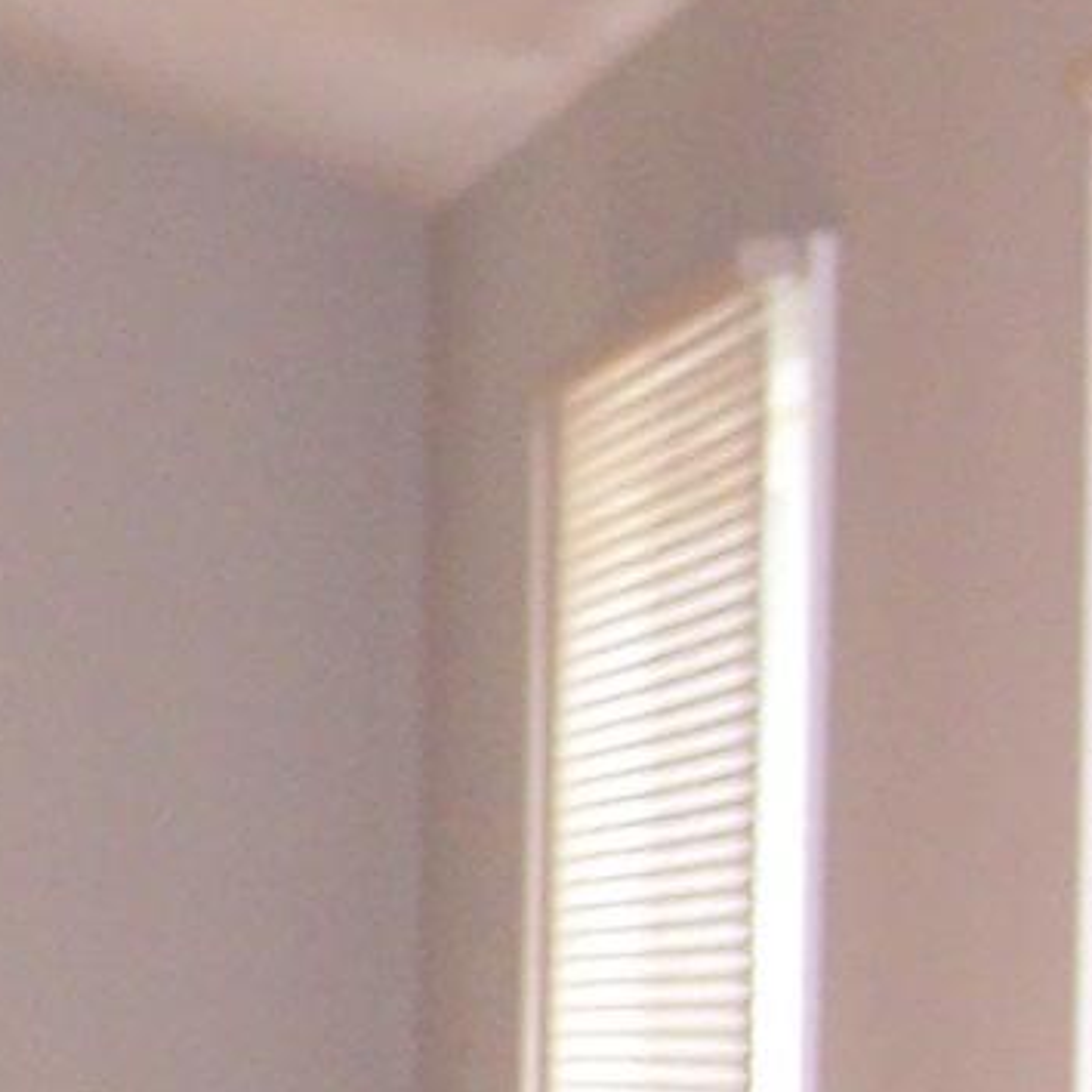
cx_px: -1521
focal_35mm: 245
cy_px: 1265
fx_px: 8744
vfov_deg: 7.1
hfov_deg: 6.8
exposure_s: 1/60
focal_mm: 8
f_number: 2.8
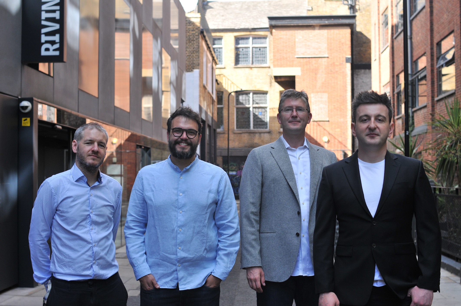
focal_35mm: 52
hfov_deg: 37.9
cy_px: 153
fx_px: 671
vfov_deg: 25.7
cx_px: 230
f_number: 4
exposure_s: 1/640
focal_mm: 35
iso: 400
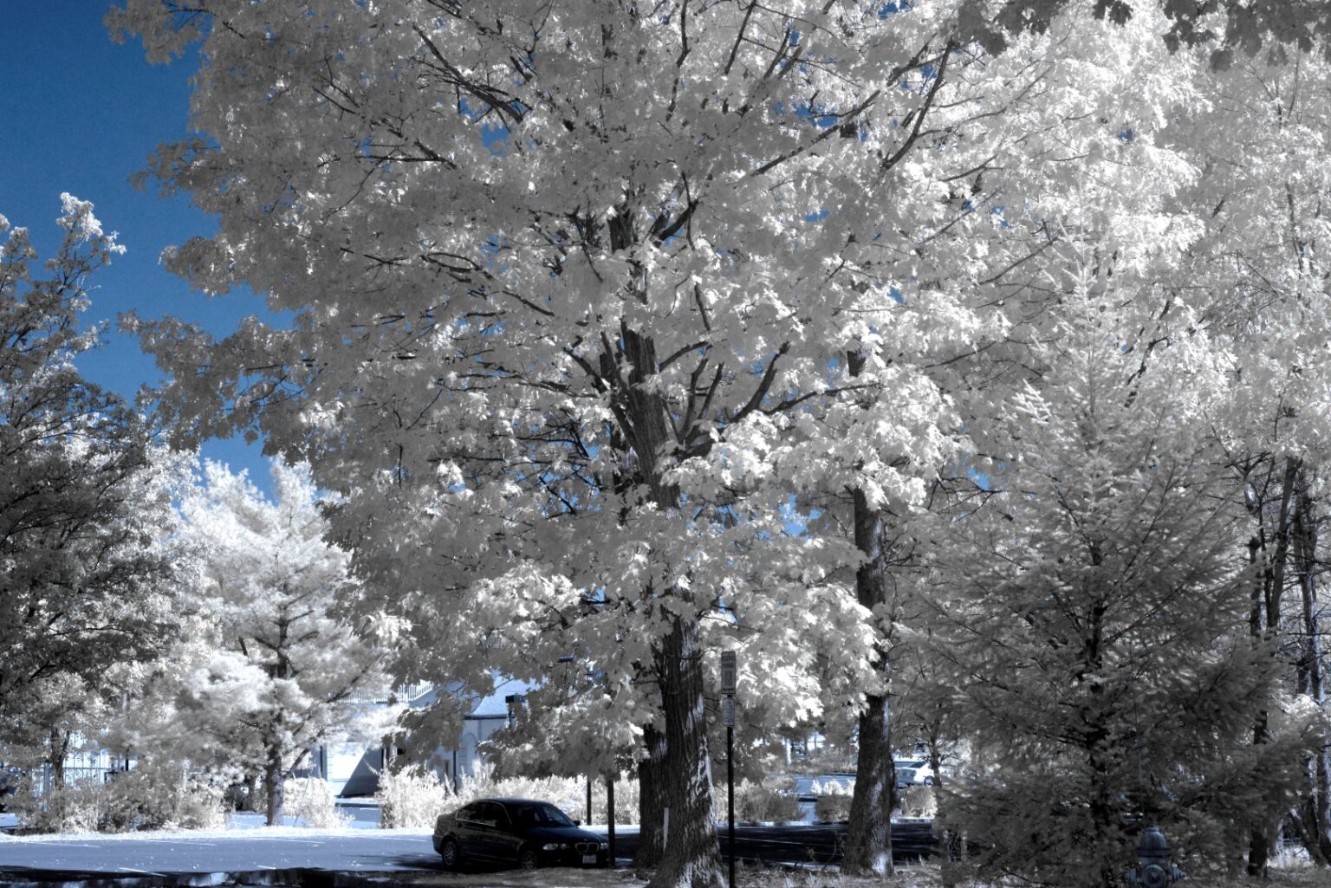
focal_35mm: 50
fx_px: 1849
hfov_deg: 39.6
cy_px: 444
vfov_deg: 27.0
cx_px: 666
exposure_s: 1/4000
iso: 6400
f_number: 13
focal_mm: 50
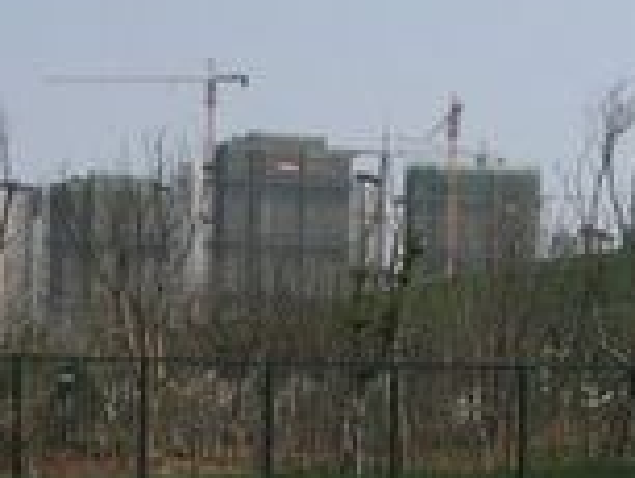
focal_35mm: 91
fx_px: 1671
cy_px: 507
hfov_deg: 21.4
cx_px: 166
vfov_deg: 15.9
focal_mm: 4.15
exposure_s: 1/3968
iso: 32
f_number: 2.2
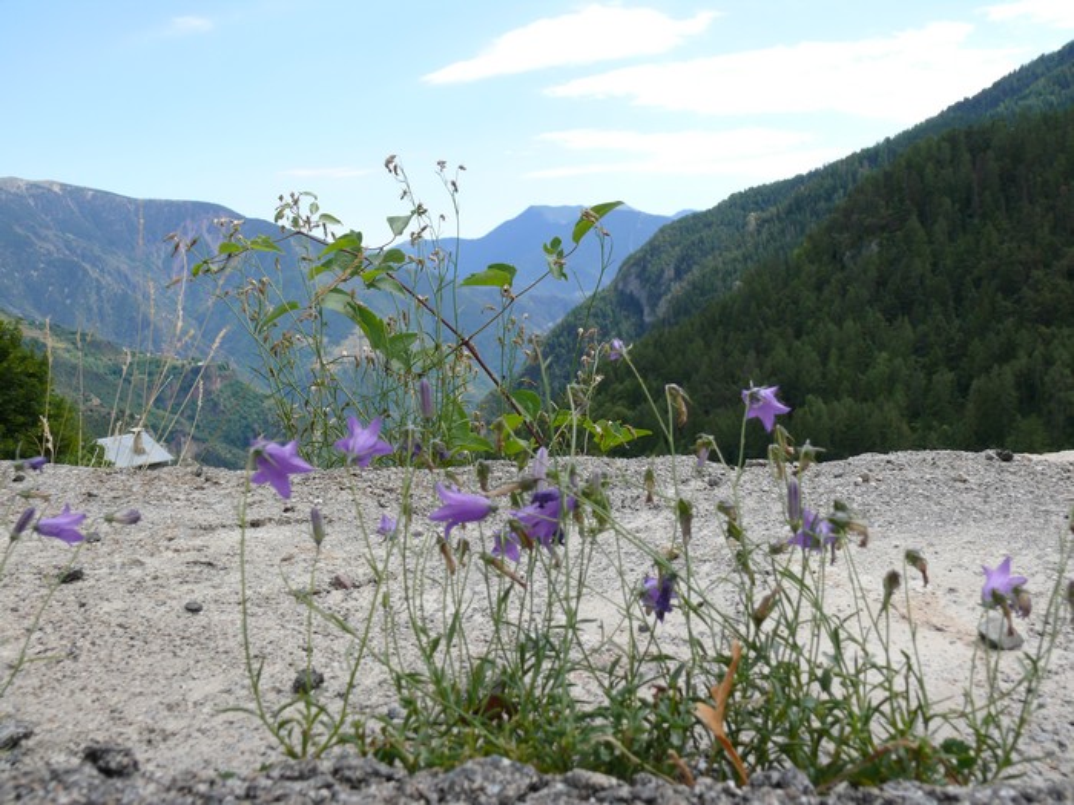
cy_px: 402
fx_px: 1086
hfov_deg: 52.6
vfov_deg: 40.7
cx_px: 537
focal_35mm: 35
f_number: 5.6
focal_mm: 7.4
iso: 100
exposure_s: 1/320
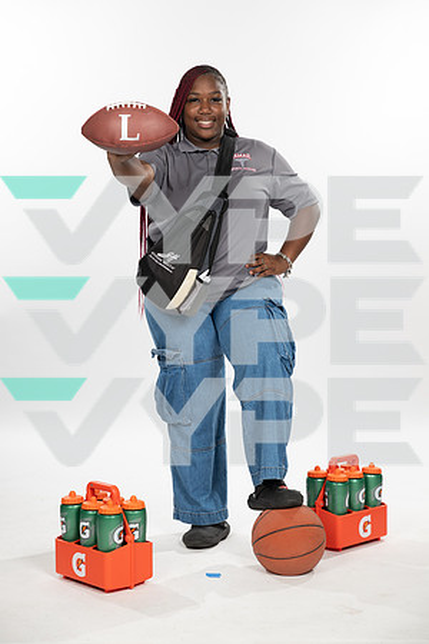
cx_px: 214
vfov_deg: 28.8
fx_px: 1251
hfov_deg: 19.5
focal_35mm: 70
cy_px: 322
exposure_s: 1/250
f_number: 5.6
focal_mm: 70
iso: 200
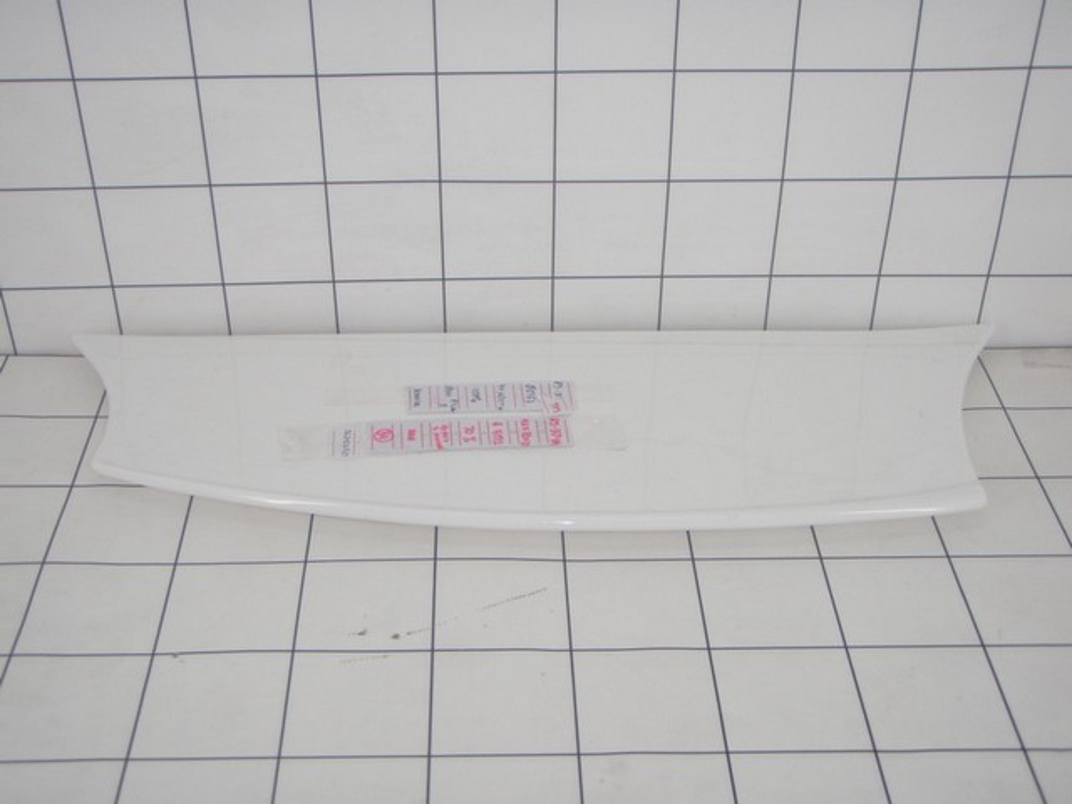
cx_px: 536
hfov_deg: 37.5
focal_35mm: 51
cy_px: 402
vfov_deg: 28.6
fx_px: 1579
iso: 80
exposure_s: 1/80
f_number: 4
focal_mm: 9.13
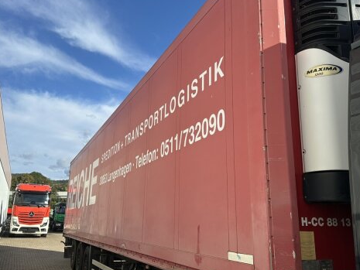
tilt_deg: +13.2
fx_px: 343
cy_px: 130
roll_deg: -1.1
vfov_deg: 43.0
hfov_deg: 55.3
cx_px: 173
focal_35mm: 33
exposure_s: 1/3861
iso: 80
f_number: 1.78
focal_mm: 6.86
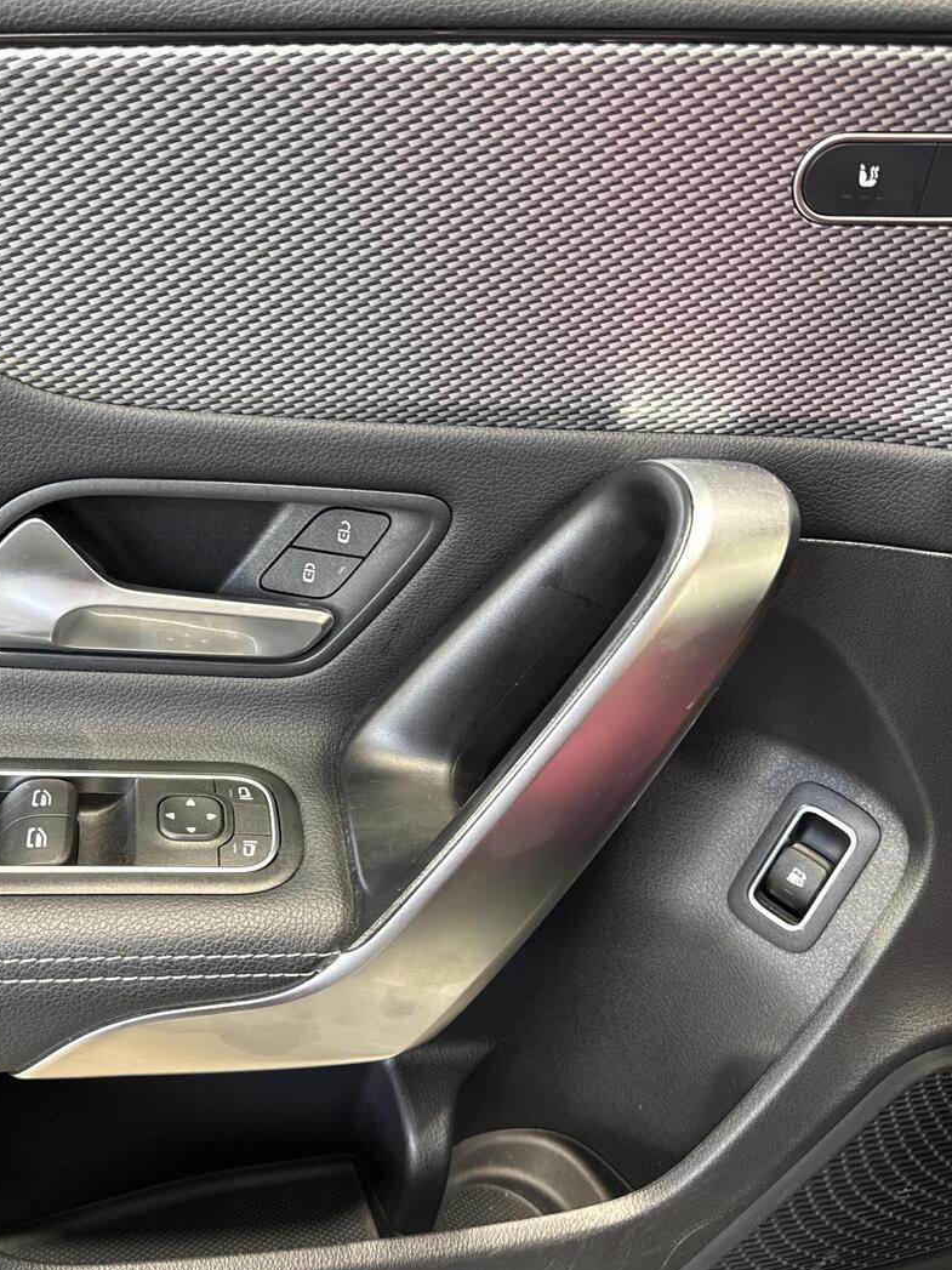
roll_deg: -1.9
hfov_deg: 42.7
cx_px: 370
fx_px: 1210
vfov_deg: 55.4
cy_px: 632
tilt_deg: -26.5
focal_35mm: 33
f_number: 1.78
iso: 320
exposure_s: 1/50
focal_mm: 6.76
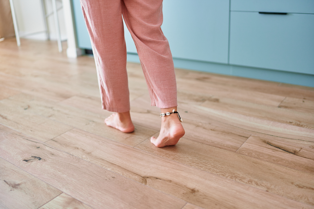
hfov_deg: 54.4
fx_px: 305
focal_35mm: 35
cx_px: 157
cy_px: 104
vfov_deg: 37.9
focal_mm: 35
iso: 100
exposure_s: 1/250
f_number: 1.2
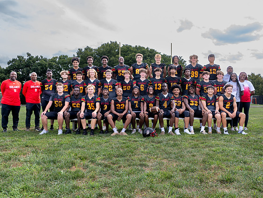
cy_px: 92
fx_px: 244
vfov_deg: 44.3
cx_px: 132
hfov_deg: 56.7
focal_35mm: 32
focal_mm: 26
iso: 100
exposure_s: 1/125
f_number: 6.3
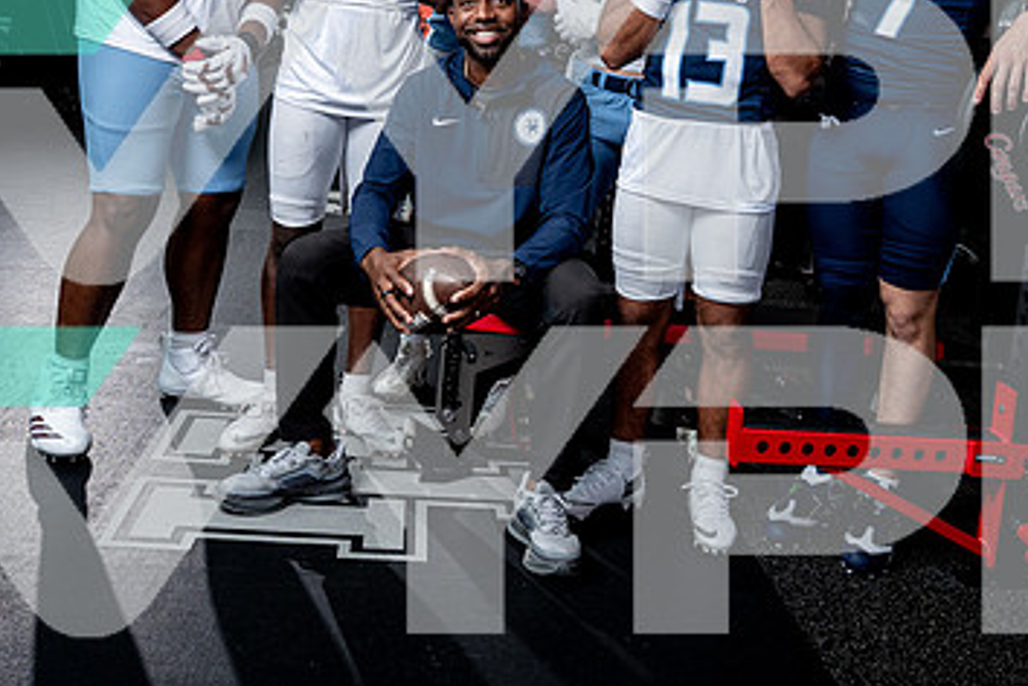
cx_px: 587
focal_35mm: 41
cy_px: 129
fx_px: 1171
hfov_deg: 47.3
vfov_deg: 31.7
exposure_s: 1/250
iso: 640
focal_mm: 25
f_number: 8
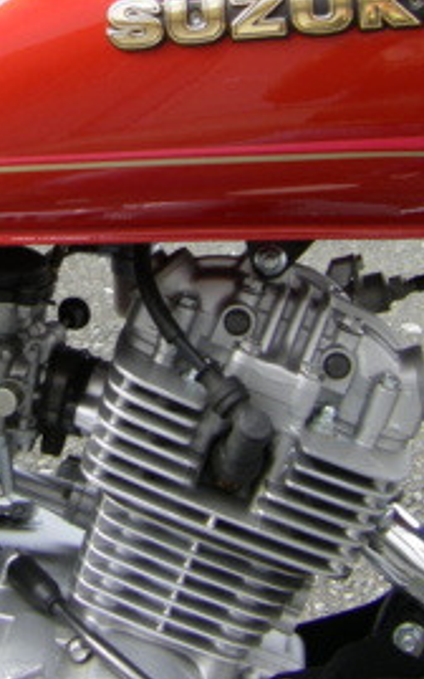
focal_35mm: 96
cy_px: 174
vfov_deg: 21.5
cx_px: 81
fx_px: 1776
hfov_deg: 13.5
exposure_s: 1/50
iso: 64
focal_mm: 6.3
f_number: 3.5
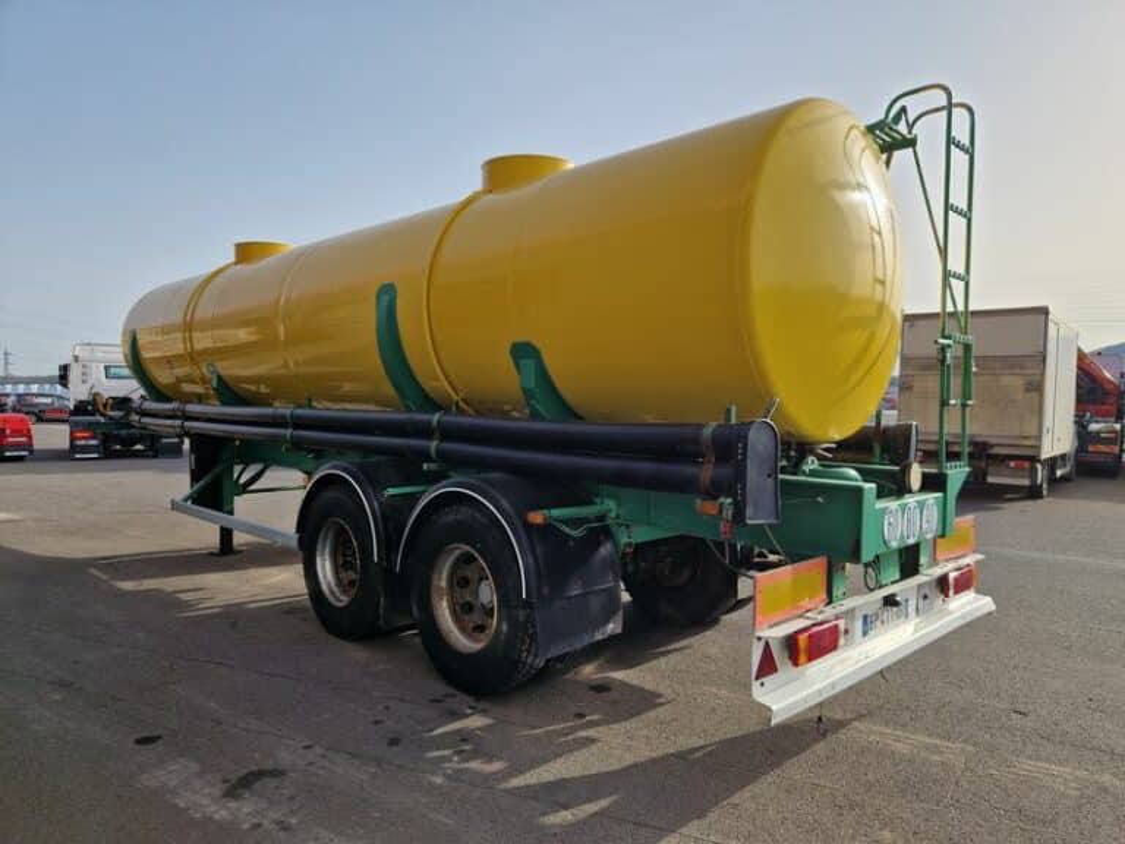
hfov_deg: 73.9
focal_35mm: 23
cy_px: 422
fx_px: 747
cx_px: 562
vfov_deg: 58.9
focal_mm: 5.4
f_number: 1.8
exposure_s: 1/1300
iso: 50
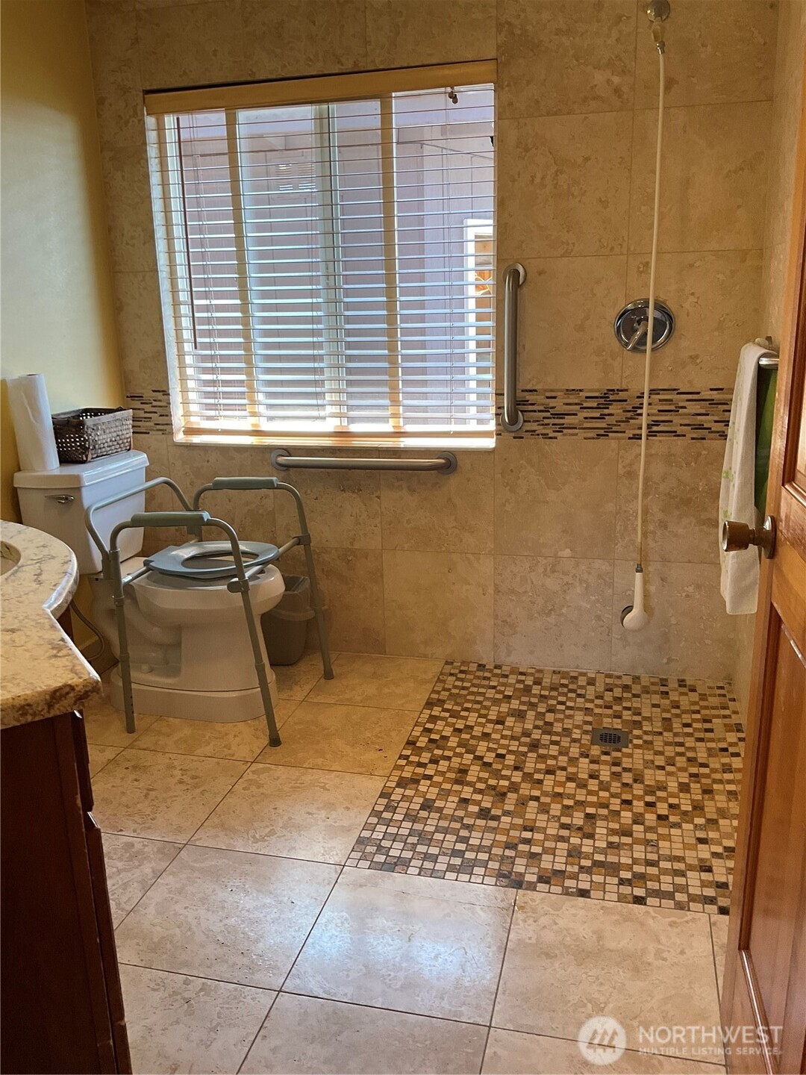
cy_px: 538
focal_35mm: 29
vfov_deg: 61.7
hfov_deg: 48.2
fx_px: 900
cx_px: 403
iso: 50
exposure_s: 1/60
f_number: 1.8
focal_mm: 3
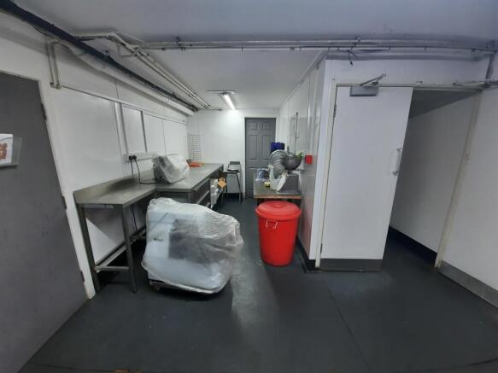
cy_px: 186
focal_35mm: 13
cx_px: 249
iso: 100
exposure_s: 1/50
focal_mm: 1.74
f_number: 2.2
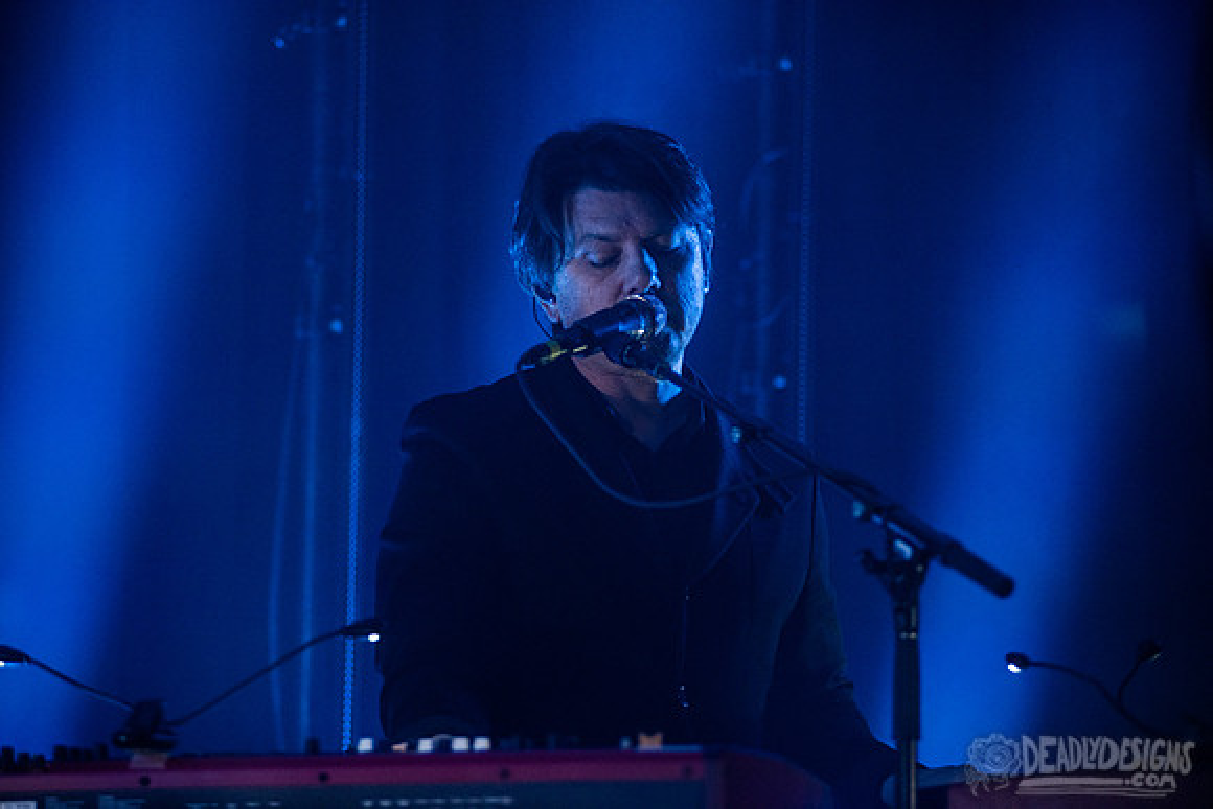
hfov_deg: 16.4
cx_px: 606
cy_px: 404
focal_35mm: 125
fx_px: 4213
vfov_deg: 11.0
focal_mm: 125
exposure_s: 1/125
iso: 3200
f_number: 3.2
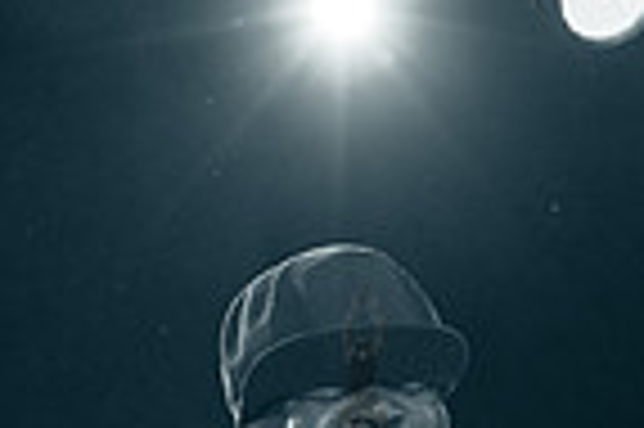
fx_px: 5807
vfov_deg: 4.2
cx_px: 360
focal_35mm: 325
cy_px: 795
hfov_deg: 6.3
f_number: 3.2
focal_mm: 80
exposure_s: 1/500
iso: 1600
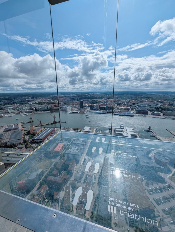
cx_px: 88
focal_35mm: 13
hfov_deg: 90.1
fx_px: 87
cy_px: 116
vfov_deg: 106.1
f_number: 2.2
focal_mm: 1.95
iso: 49
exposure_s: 1/5747
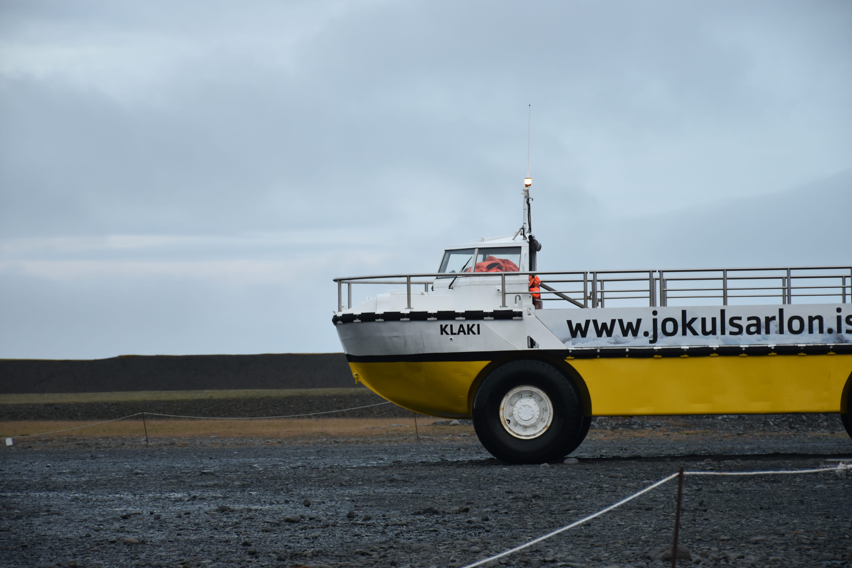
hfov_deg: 15.0
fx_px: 3242
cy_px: 287
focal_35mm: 137
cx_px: 427
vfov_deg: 10.0
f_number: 5.3
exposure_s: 1/60
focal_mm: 90
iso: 640
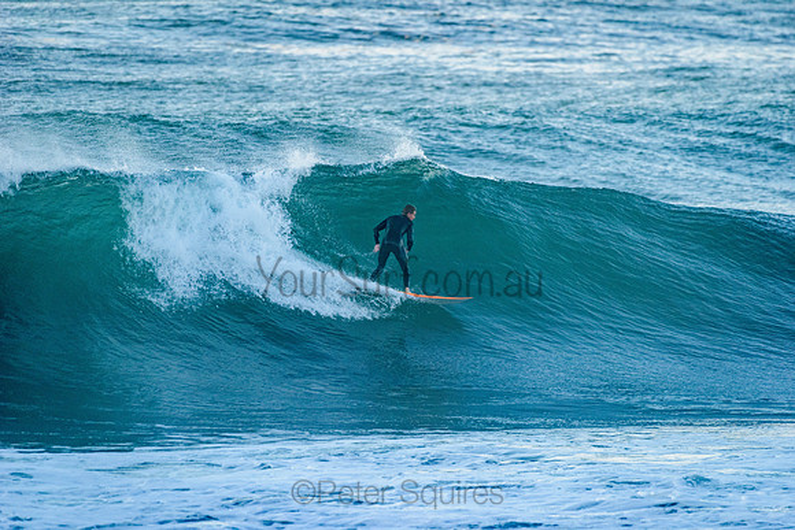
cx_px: 398
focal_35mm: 500
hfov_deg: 4.1
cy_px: 265
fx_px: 11044
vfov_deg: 2.8
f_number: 5.6
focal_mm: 500
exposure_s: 1/1600
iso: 720
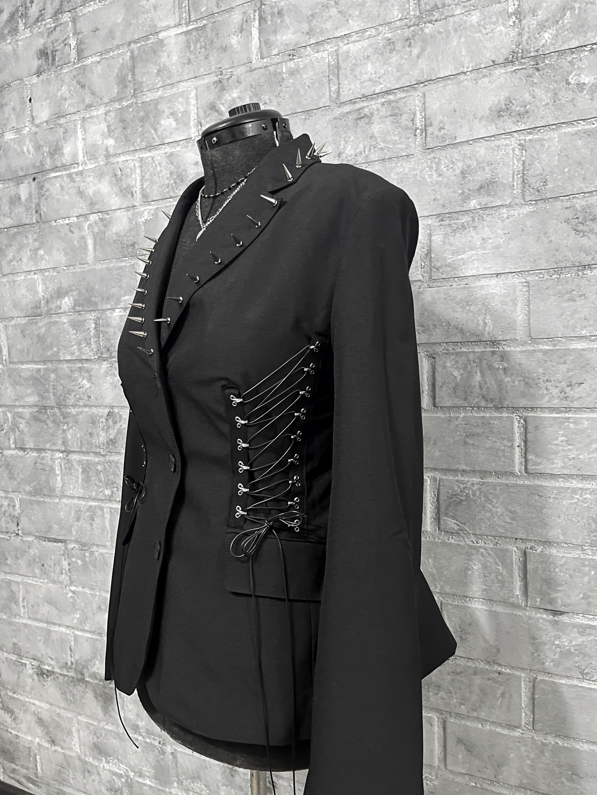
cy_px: 398
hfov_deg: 53.1
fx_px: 598
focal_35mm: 26
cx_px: 298
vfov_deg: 67.3
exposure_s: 1/25
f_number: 1.6
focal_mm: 5.1
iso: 1250
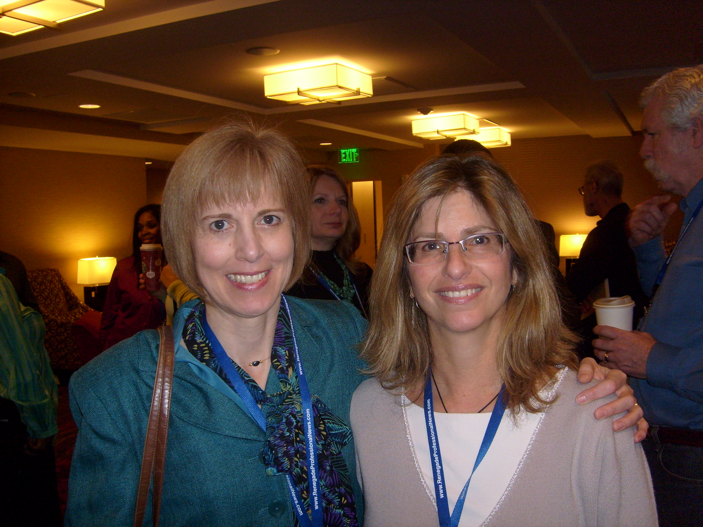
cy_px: 264
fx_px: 711
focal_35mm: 35
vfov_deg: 40.7
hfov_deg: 52.6
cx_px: 352
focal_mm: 5.8
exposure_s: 1/45
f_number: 2.8
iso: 100
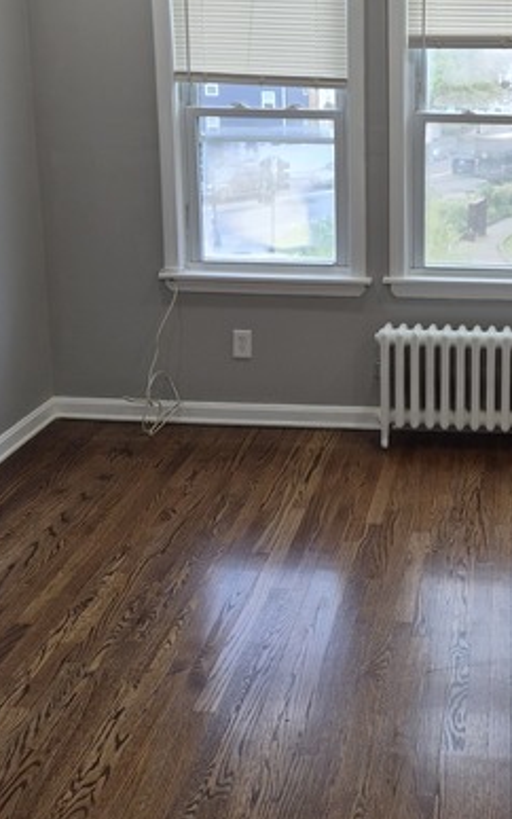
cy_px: 230
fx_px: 937
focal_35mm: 42
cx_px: 465
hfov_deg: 29.3
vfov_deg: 45.9
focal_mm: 5.4
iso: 64
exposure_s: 1/120
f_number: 1.8
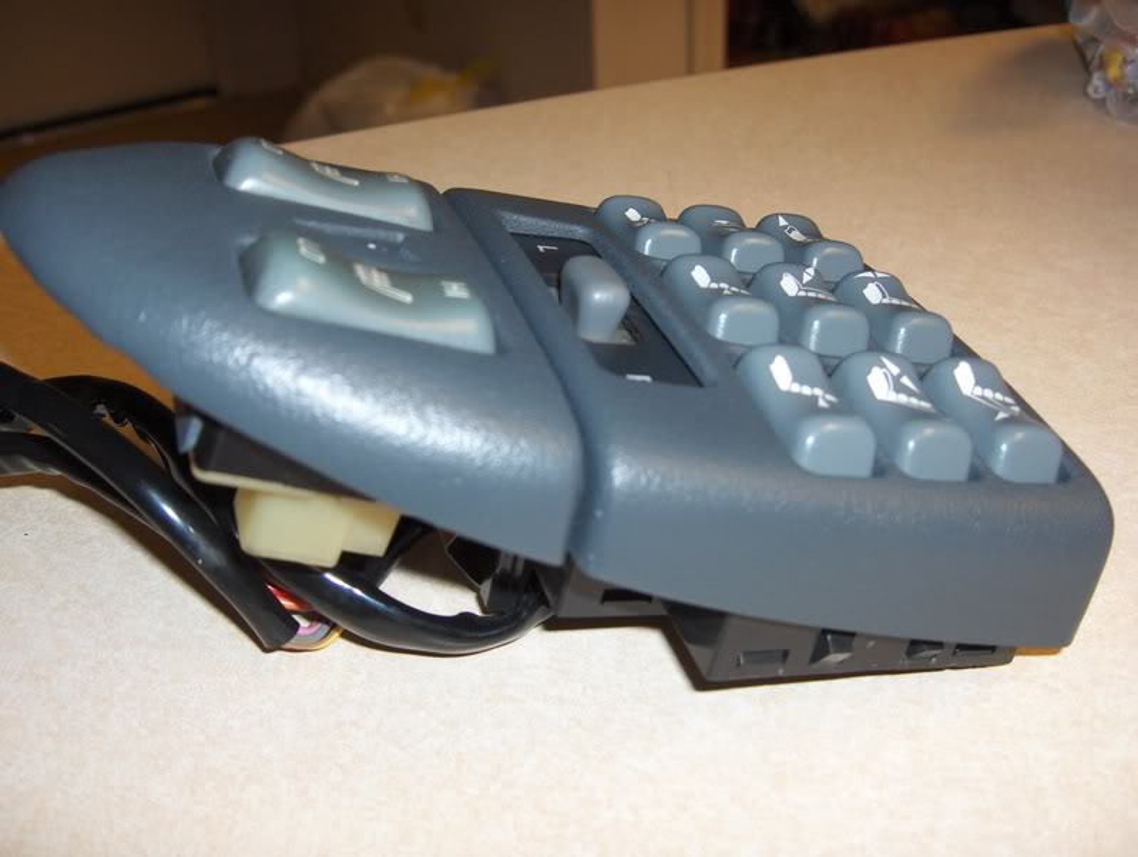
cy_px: 428
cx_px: 569
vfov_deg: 36.9
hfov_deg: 47.8
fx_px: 1284
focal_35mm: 39
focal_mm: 8
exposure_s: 1/60
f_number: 2.8
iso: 100
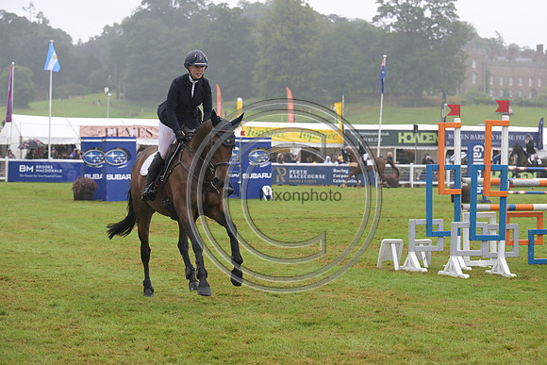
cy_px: 182
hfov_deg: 19.5
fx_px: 1596
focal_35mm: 105
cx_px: 274
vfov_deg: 13.0
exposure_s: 1/800
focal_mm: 105
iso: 900
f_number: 5.6
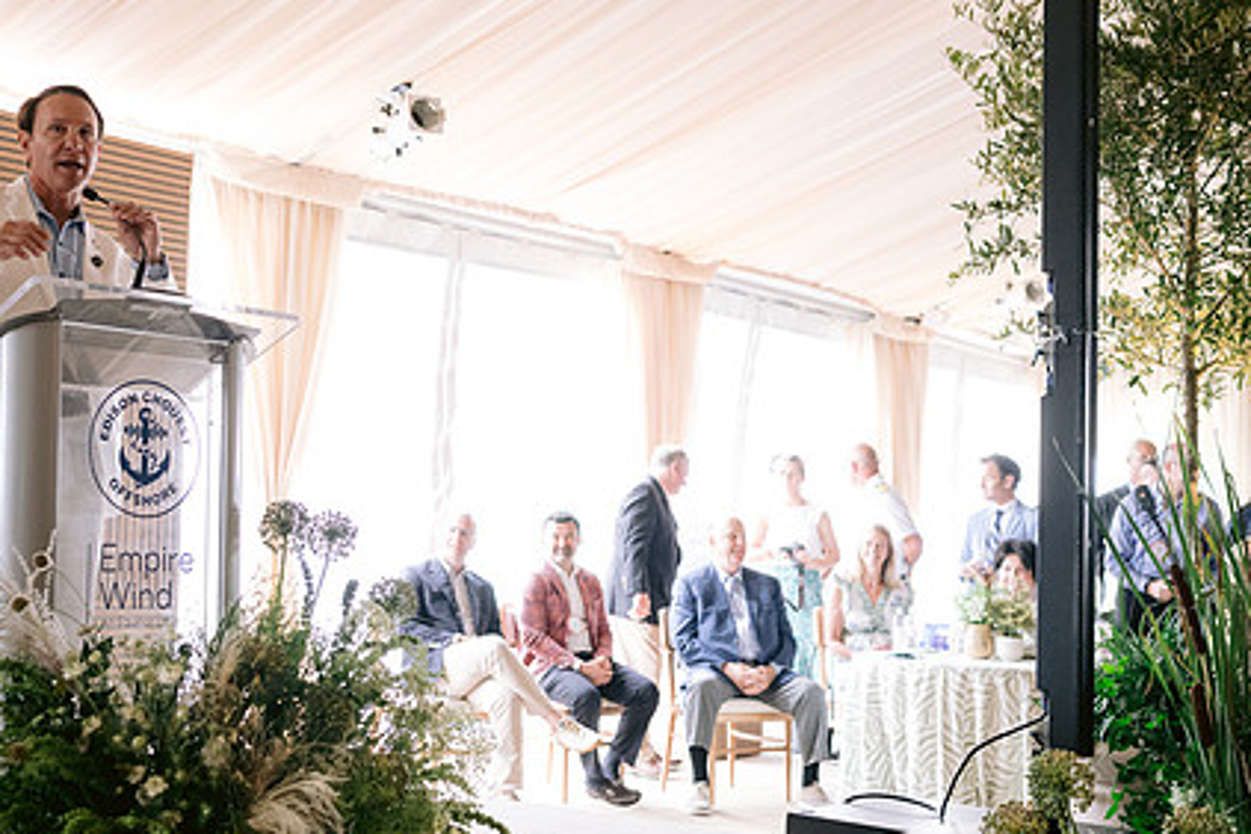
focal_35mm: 48
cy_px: 410
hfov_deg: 40.8
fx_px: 1668
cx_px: 467
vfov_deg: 28.1
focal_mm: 35
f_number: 3.2
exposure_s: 1/100
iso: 1250
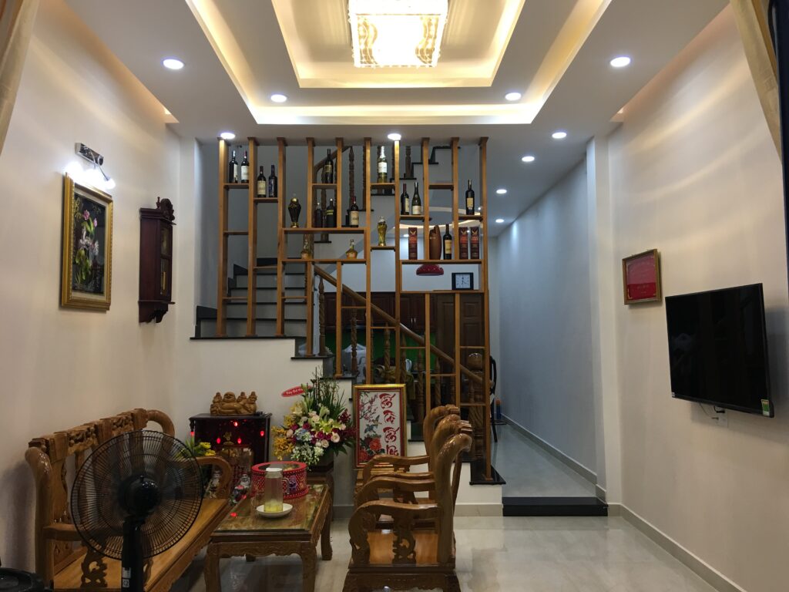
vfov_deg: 48.2
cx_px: 394
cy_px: 296
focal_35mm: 29
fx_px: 661
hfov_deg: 61.7
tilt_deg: +3.8
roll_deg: +0.6
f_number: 2.2
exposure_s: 1/33
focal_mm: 4.15
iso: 40
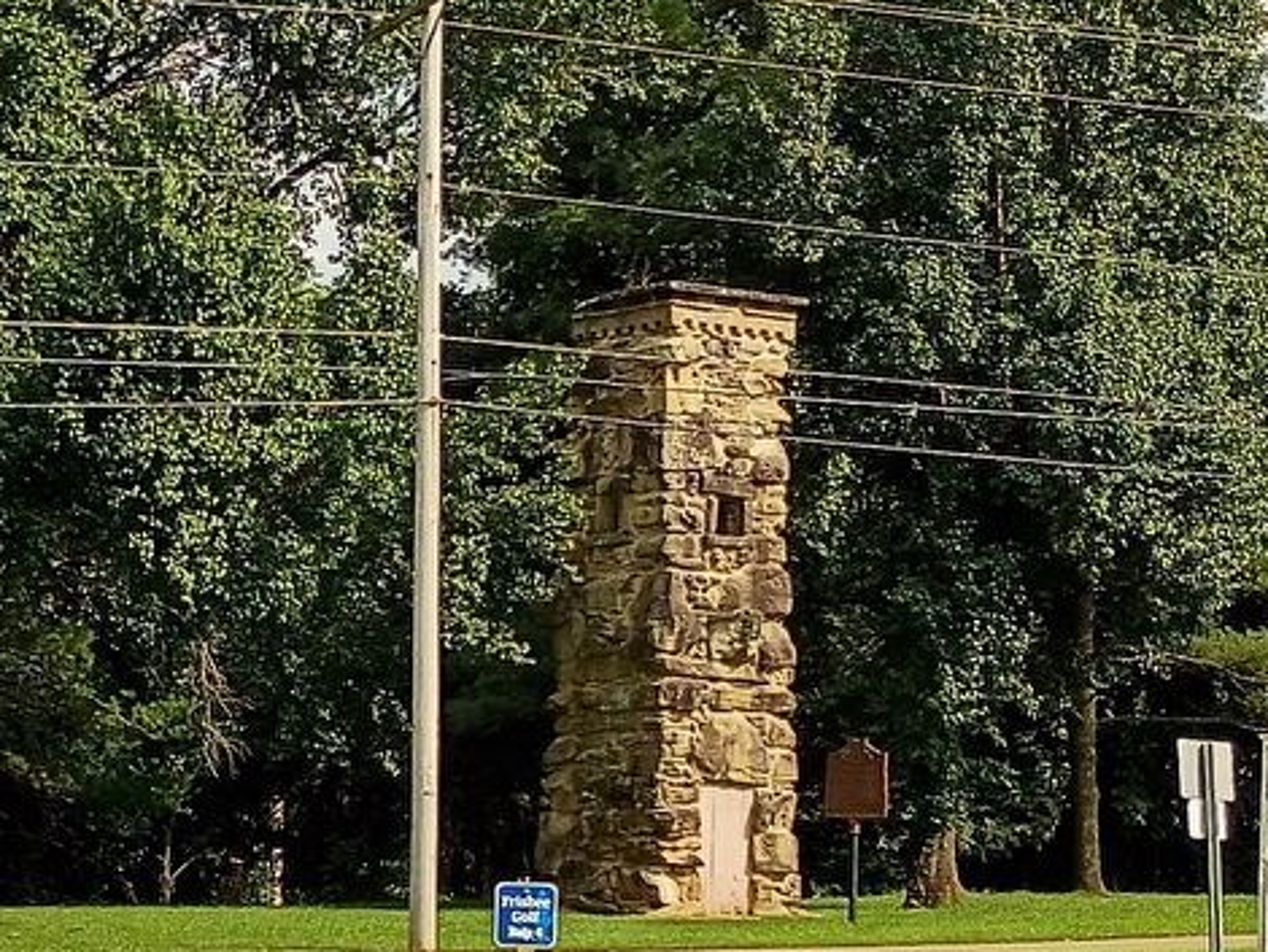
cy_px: 876
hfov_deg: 17.4
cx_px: 97
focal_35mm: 111
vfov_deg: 13.2
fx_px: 4068
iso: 102
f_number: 1.8
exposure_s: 1/997
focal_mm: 4.27
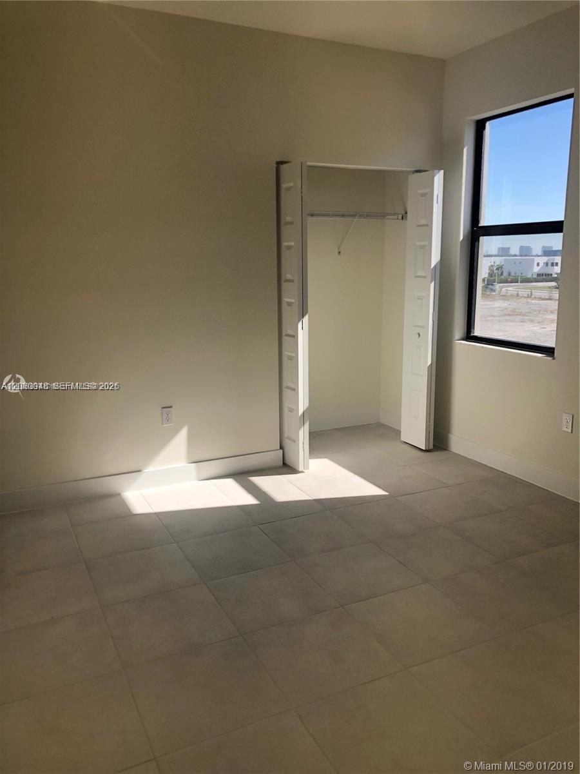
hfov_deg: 49.7
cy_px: 387
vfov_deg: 63.4
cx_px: 290
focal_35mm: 28
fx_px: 626
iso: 20
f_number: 1.8
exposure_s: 1/218
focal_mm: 4
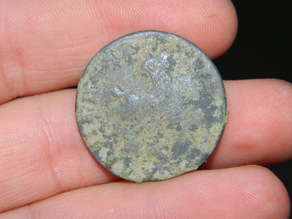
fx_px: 869
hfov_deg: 19.1
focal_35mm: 103
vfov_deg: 14.4
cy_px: 110
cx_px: 146
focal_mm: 18.6
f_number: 12.6
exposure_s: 1/60
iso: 200
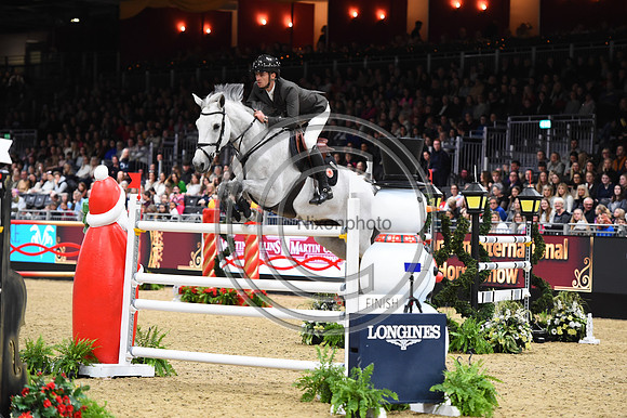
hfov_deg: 13.7
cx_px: 314
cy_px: 209
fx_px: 2611
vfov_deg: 9.1
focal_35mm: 150
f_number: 3.5
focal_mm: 150
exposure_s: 1/800
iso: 5000
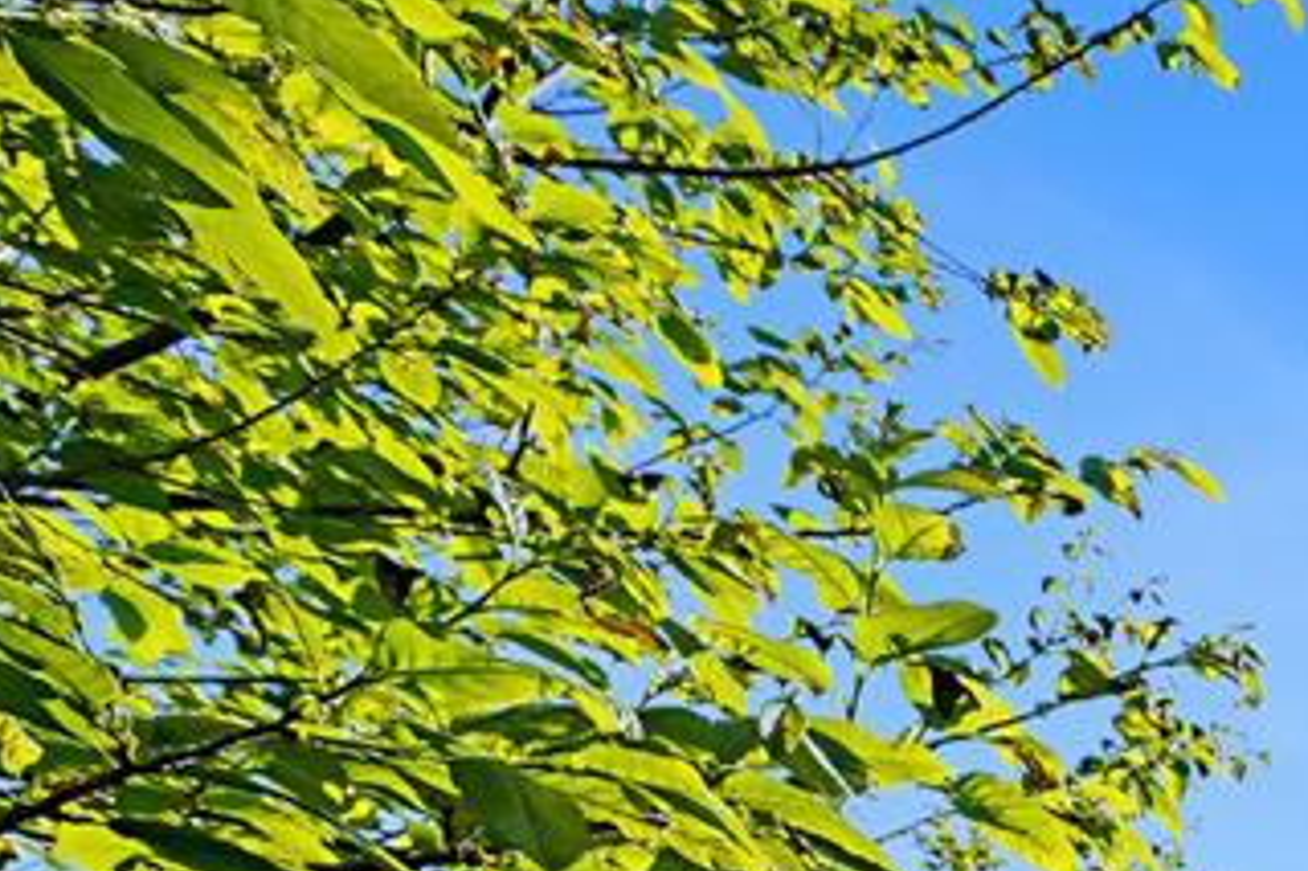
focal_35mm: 54
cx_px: 2318
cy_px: 1877
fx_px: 1961
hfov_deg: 22.5
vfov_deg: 16.6
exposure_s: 1/40
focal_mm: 12
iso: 500
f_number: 9
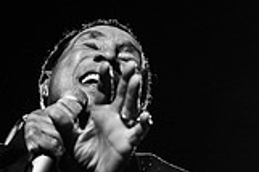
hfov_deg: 7.9
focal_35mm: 259
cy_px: 237
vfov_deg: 5.3
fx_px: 1861
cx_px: 18
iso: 2000
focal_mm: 48
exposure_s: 1/400
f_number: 3.2
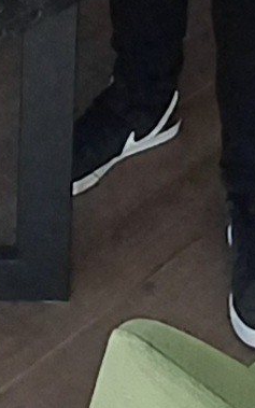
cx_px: -114
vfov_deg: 16.9
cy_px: -154
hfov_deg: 11.0
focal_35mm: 115
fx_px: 1278
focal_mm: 1.64
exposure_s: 1/50
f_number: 2.2
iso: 50
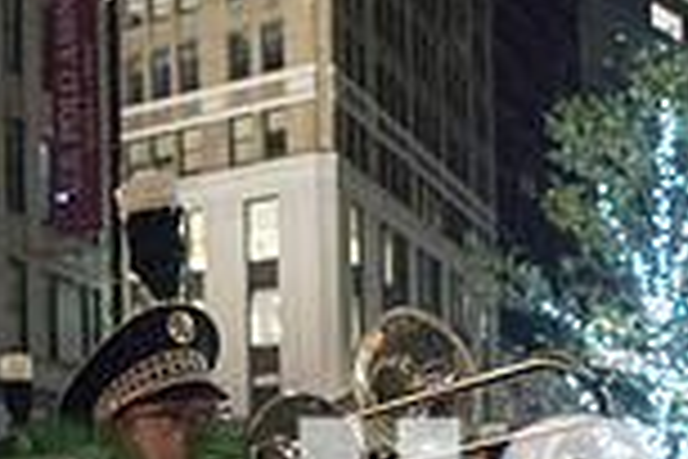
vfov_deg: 14.3
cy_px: 628
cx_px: 324
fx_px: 1739
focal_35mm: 91
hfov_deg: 22.4
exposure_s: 1/250
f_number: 2.8
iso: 8000
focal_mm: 24
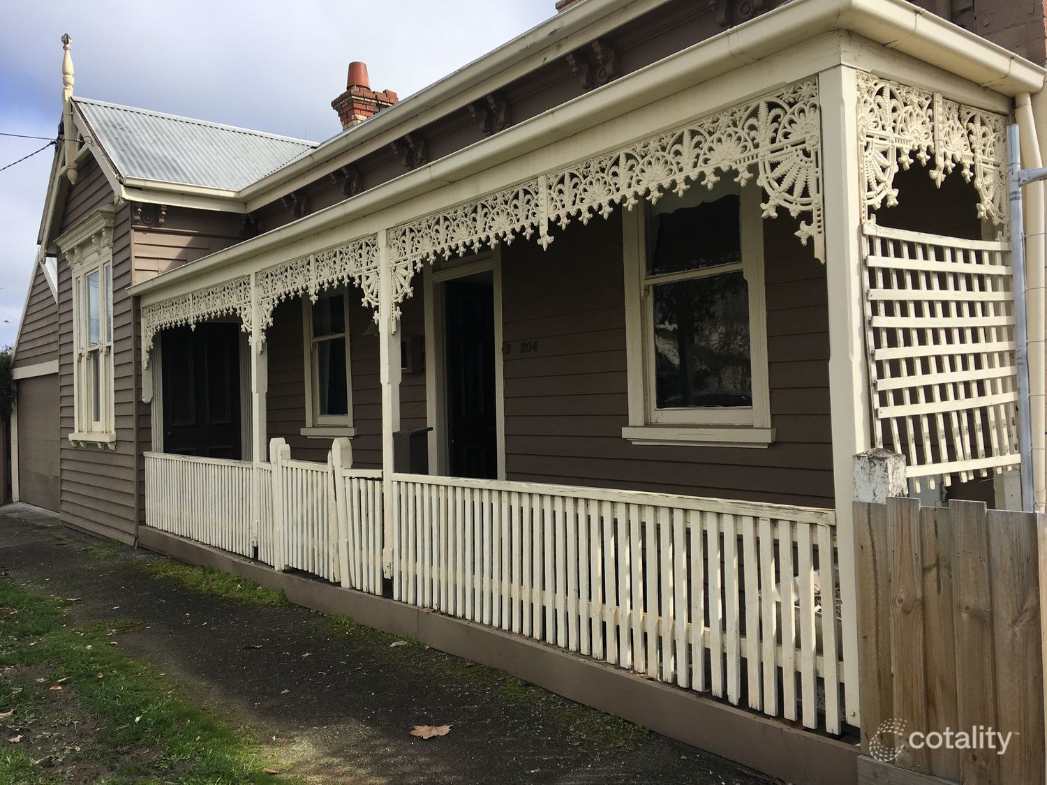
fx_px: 877
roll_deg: +1.0
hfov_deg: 61.7
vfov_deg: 48.2
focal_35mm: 29
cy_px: 392
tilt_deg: +3.3
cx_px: 524
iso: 25
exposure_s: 1/1202
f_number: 2.2
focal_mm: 4.15
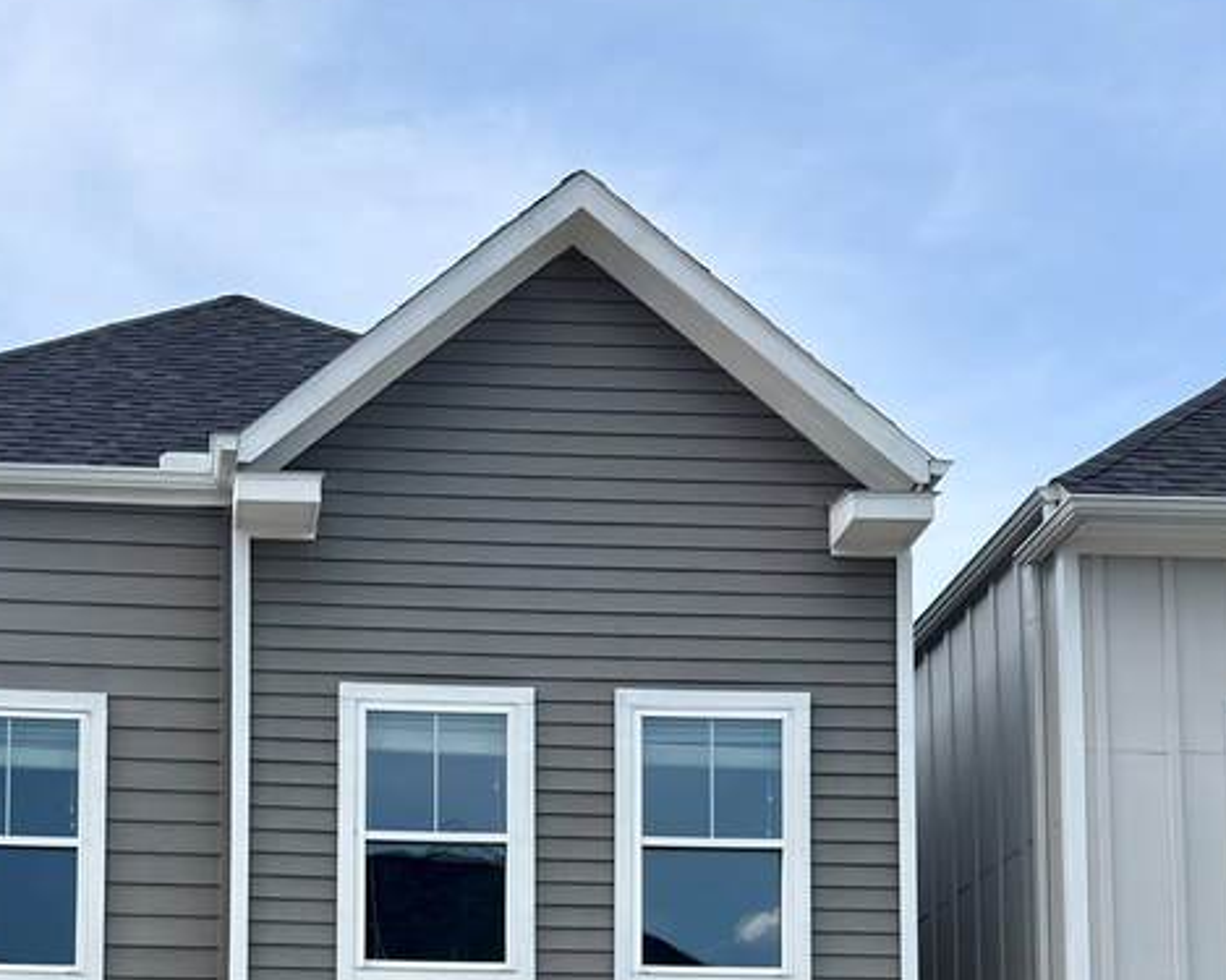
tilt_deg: +7.2
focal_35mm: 64
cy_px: 1173
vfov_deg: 22.1
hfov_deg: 29.2
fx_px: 2322
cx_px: 342
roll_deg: -0.9
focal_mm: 6.76
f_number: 1.78
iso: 80
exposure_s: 1/1715
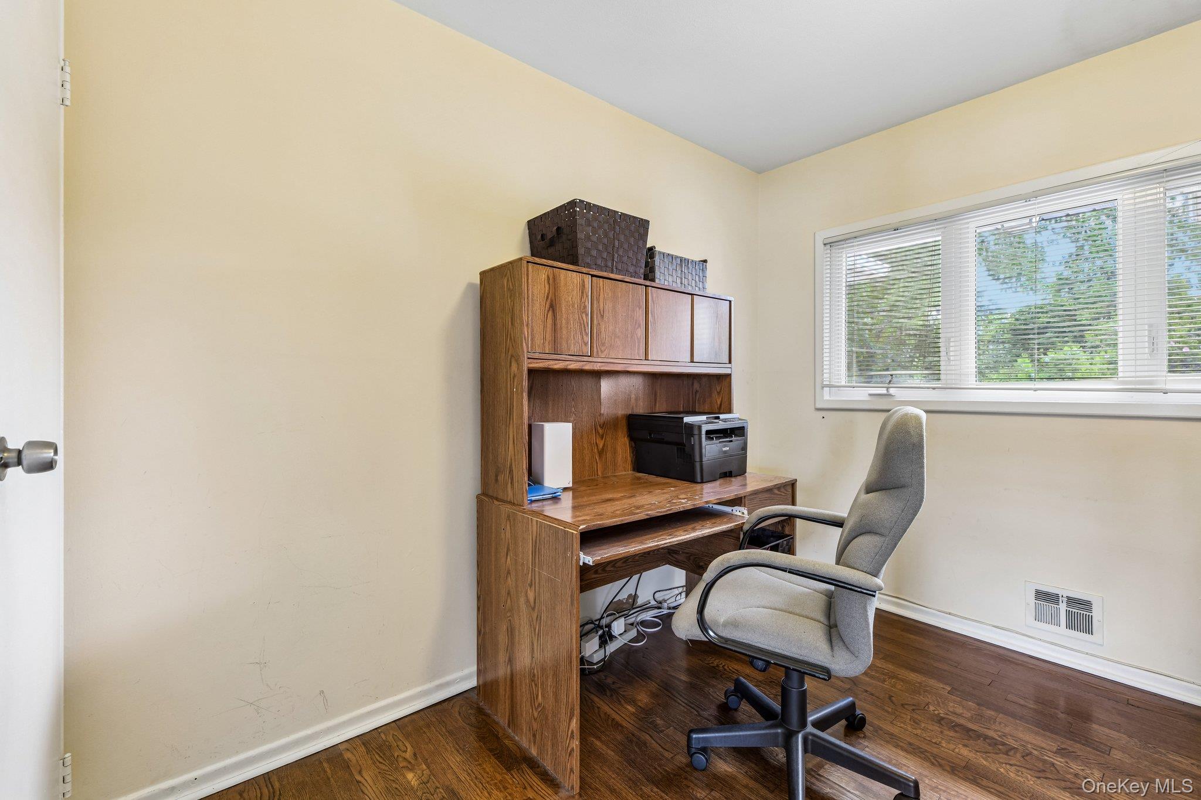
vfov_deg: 77.3
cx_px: 600
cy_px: 400
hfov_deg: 100.4
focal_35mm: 15
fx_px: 500
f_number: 9
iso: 320
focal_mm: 15
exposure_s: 1/2
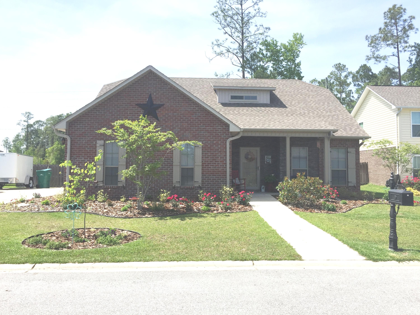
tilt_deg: +3.5
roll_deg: -1.5
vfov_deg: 48.2
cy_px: 158
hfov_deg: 61.7
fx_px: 352
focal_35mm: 29
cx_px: 210
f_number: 2.2
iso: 32
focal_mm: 4.15
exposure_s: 1/1980
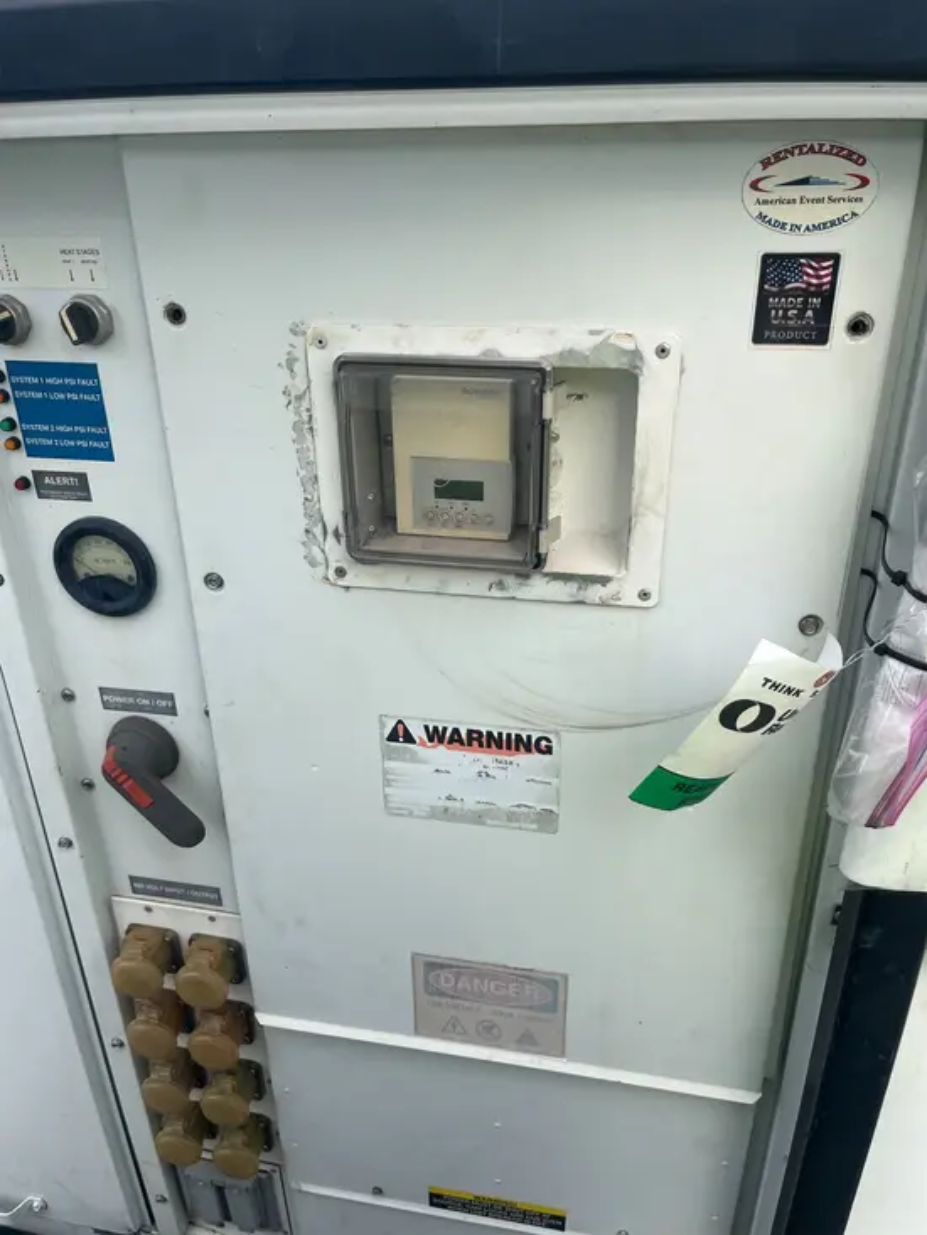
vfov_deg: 67.3
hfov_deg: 53.1
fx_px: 928
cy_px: 618
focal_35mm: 26
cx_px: 464
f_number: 1.6
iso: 50
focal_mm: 5.1
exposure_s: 1/1339
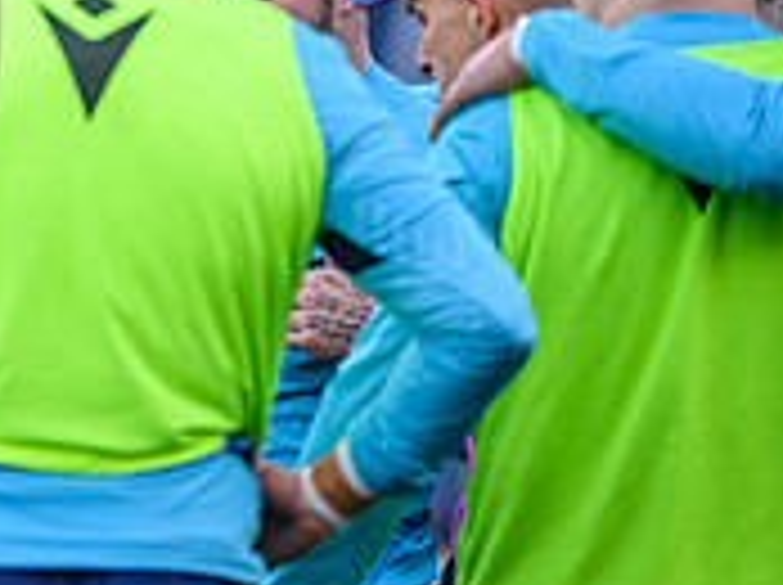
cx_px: -468
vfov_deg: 1.2
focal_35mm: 1283
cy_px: 11
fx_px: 28981
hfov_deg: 1.5
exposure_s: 1/1600
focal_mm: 400
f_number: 3.2
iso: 1250
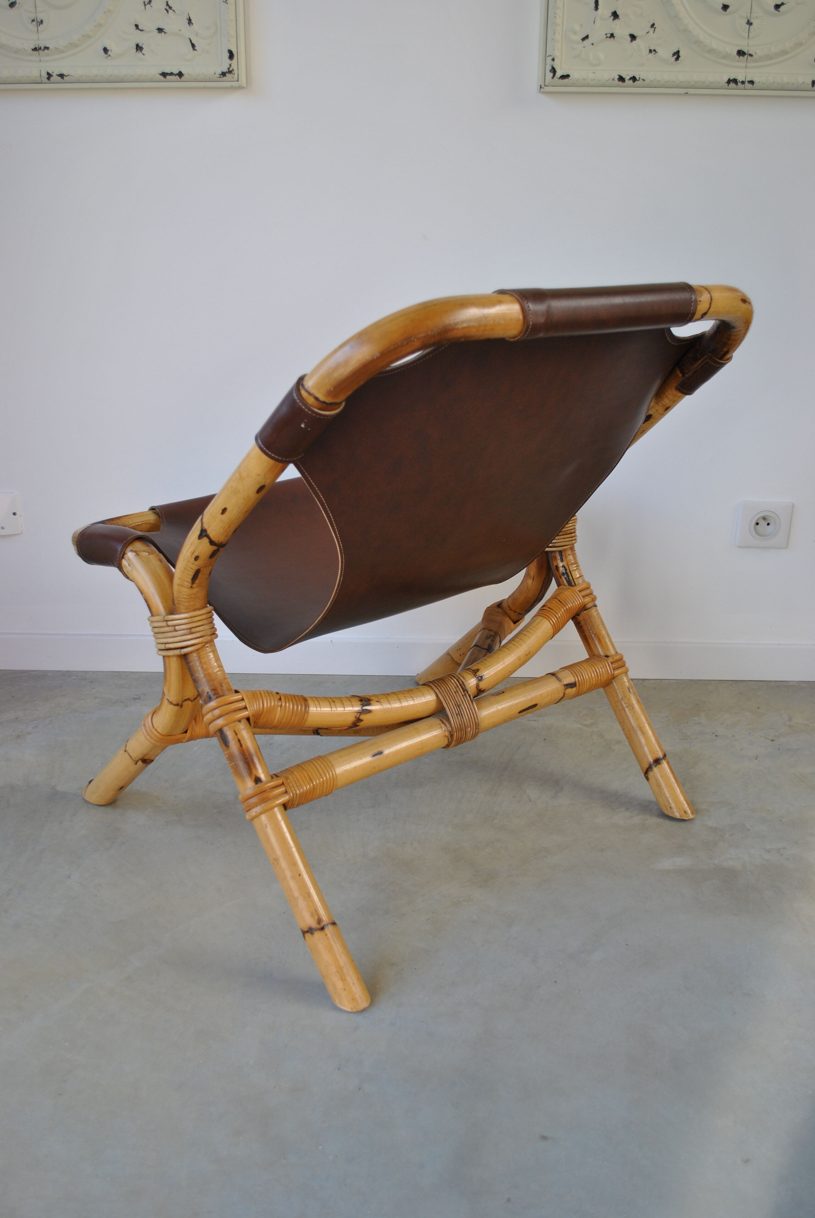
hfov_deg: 40.1
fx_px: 1117
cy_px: 609
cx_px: 408
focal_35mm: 33
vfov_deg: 57.2
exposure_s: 1/100
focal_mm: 22
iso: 200
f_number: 5
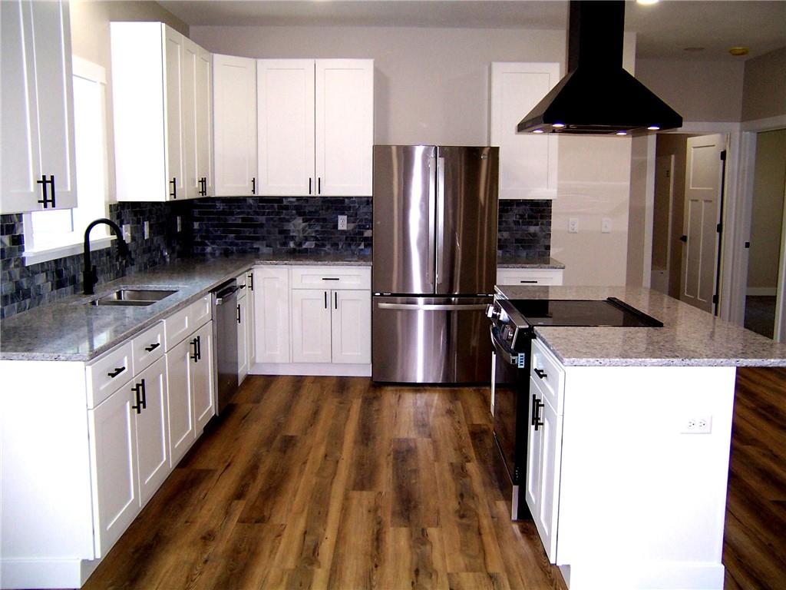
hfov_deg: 55.4
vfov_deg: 42.9
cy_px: 295
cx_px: 393
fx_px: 749
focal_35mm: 33
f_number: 2.8
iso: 140
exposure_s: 1/60
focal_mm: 5.5
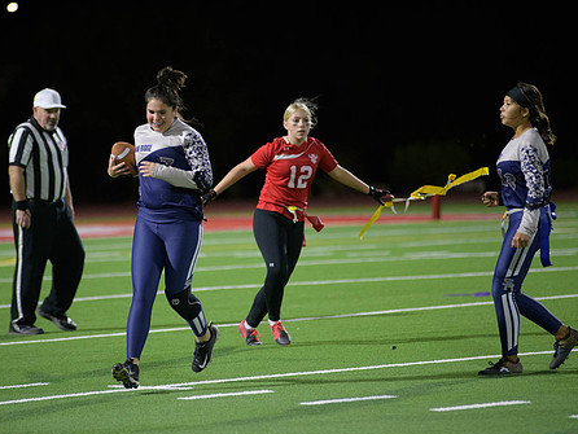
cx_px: 238
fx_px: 4177
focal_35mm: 250
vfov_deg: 6.0
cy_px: 196
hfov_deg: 7.9
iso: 3600
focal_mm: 200
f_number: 2.8
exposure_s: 1/640
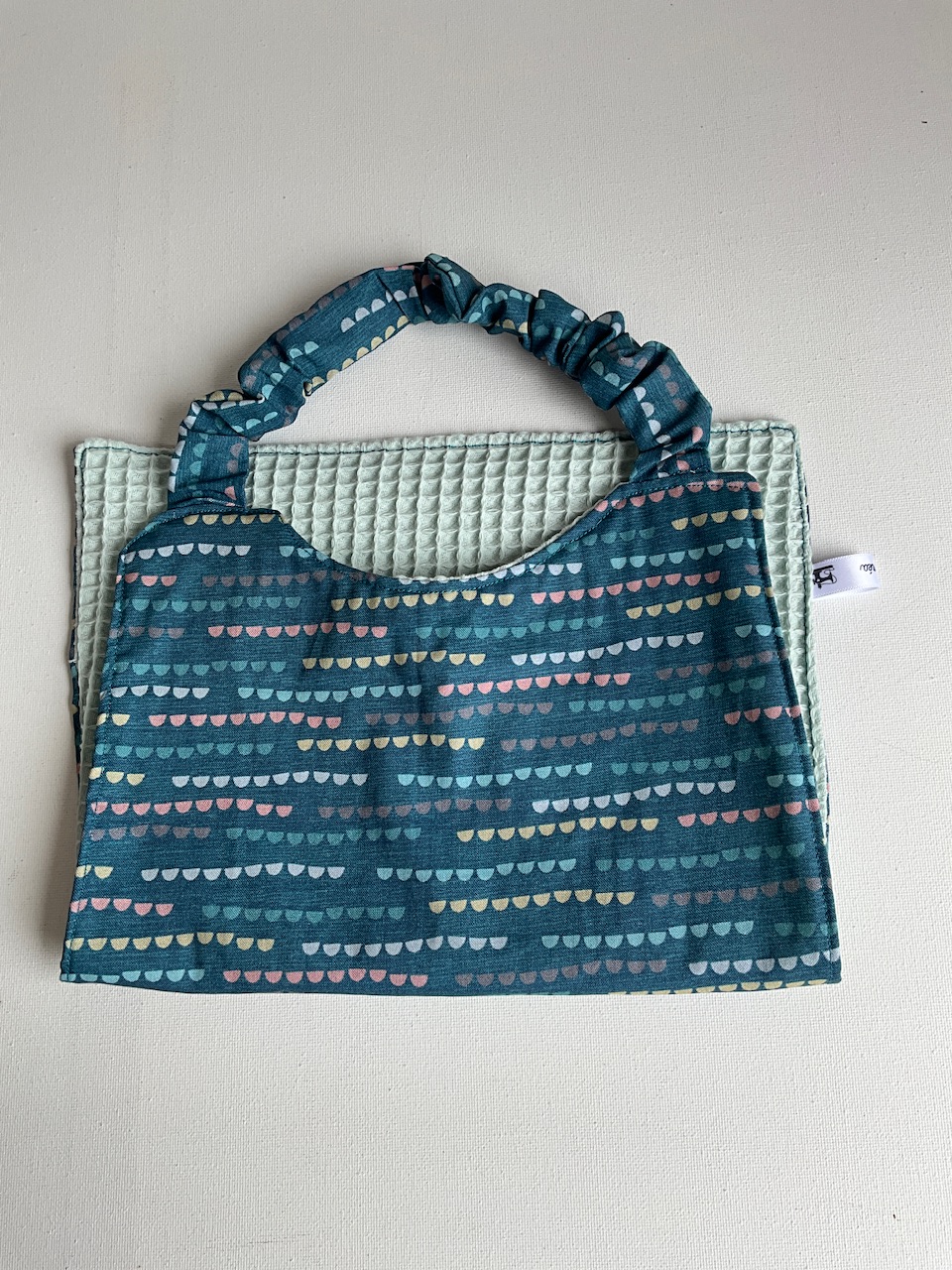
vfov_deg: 61.7
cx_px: 476
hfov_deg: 48.2
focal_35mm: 29
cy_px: 635
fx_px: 1063
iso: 25
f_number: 1.8
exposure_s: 1/340
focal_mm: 3
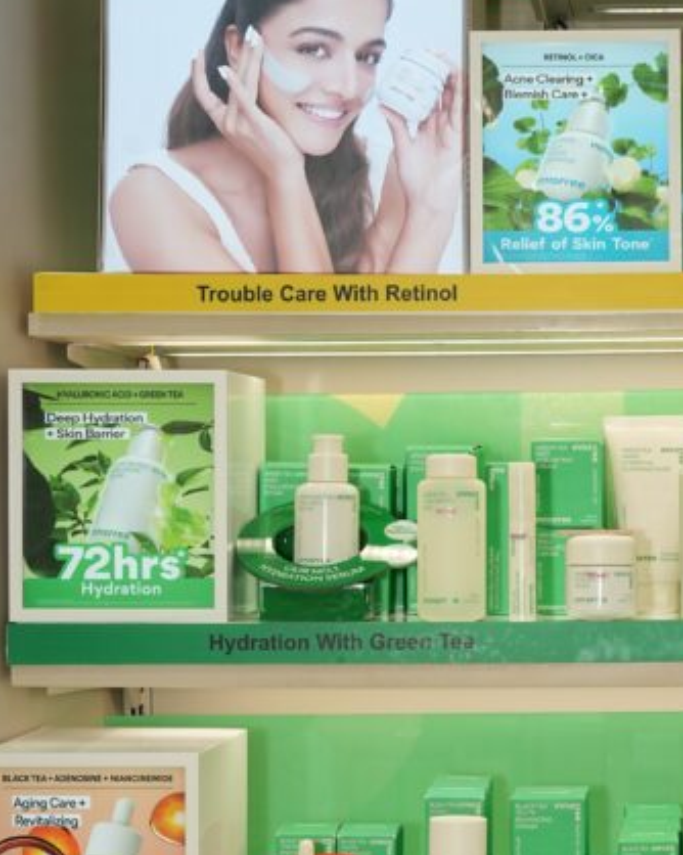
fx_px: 1896
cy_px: 495
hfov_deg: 19.8
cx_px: 671
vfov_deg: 25.4
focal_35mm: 75
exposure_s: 1/160
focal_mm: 32
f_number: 10
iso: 1000
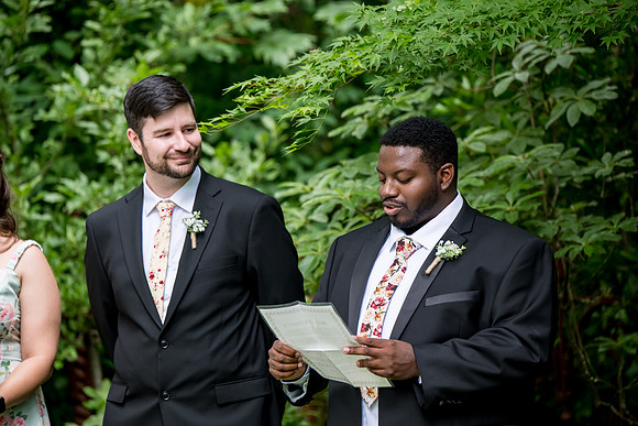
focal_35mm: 200
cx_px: 319
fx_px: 3545
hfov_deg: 10.3
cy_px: 213
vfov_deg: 6.9
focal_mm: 200
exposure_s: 1/400
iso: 800
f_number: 4
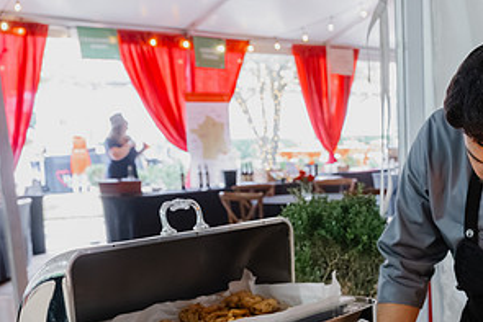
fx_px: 859
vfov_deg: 20.6
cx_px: 421
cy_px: 315
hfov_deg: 30.2
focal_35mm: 64
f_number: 5.6
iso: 4000
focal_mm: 32.5
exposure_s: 1/100
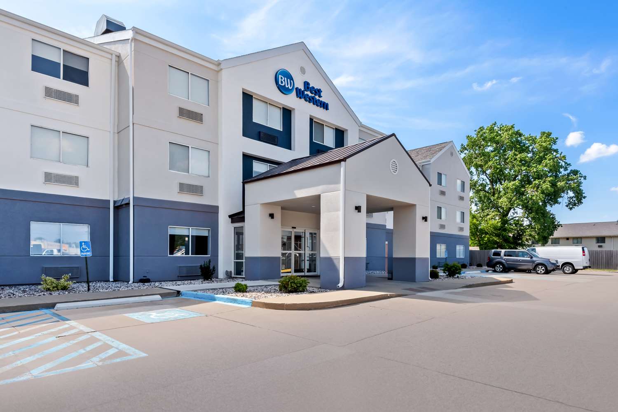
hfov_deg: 90.0
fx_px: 309
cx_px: 309
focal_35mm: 18
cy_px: 206
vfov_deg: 67.4
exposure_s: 1/100
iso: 100
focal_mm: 18
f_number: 14
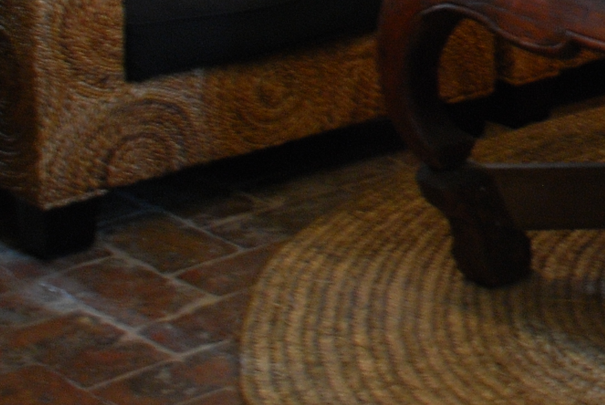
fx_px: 2323
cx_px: 1028
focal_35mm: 138
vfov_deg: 9.6
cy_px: -277
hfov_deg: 13.6
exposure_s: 1/8
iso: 400
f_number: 4
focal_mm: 26
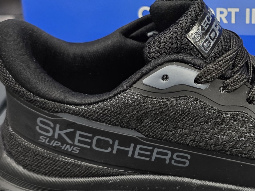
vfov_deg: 20.7
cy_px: 80
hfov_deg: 26.4
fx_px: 523
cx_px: 231
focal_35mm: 71
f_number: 1.7
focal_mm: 6.3
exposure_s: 1/100
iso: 400
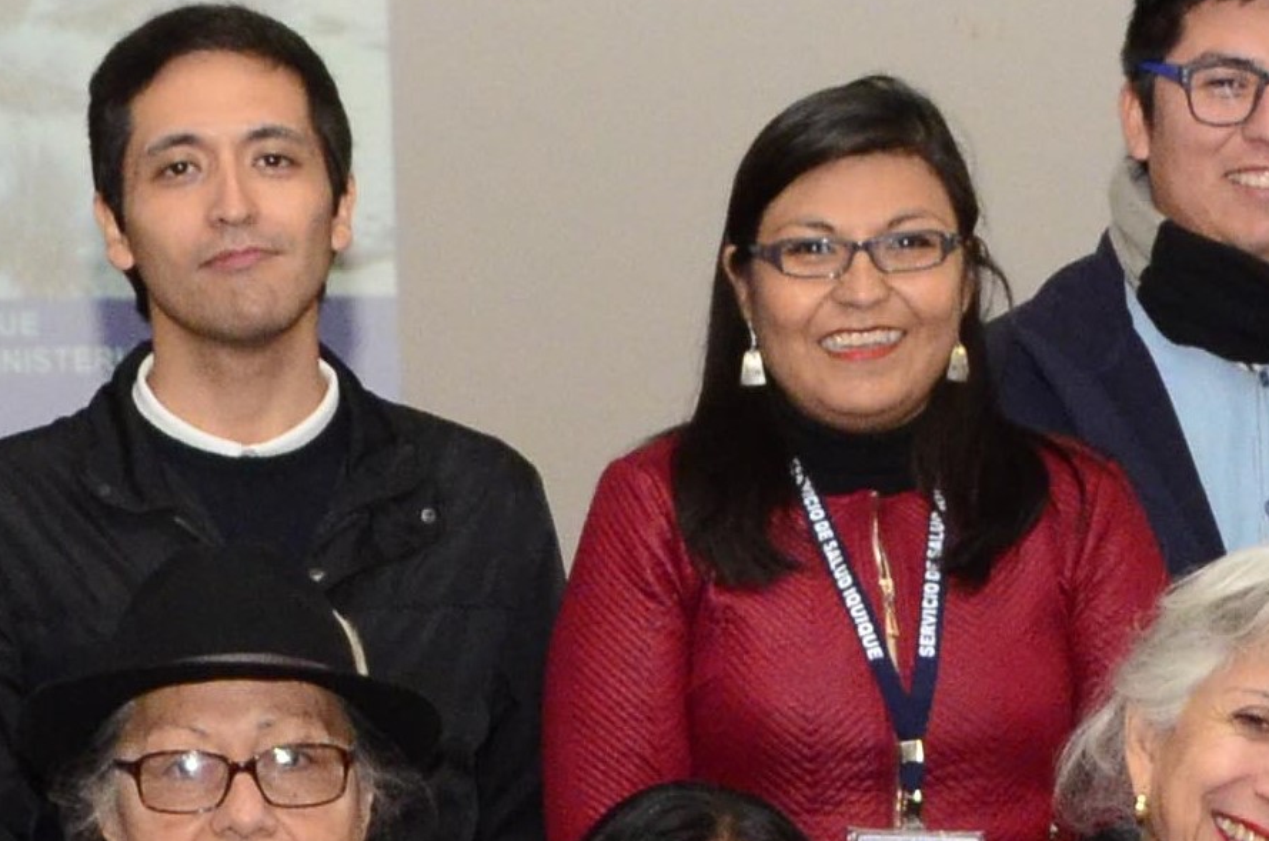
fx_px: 4503
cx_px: 872
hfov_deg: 16.0
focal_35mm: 128
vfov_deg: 10.1
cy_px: 1507
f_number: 5.6
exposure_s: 1/125
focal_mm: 22
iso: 1600
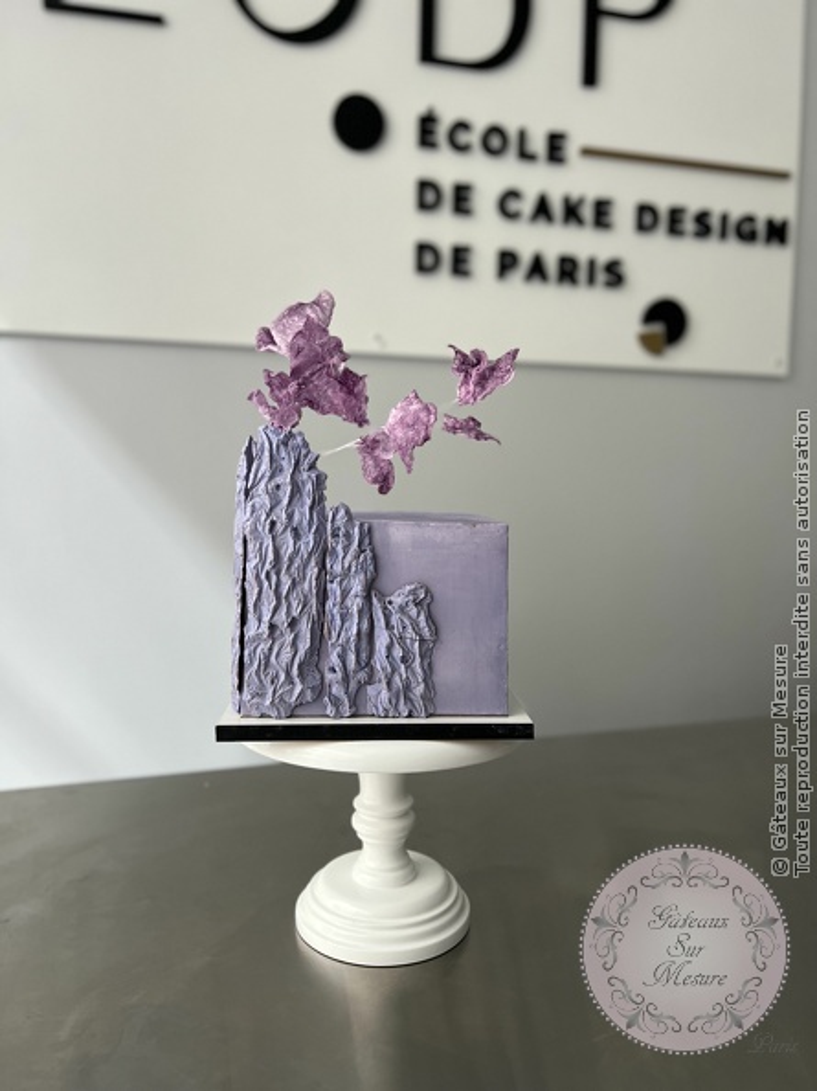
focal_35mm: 26
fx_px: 819
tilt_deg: -4.0
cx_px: 408
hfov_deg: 53.0
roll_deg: -1.4
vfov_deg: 67.3
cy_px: 546
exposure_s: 1/100
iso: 125
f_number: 1.5
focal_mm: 5.7
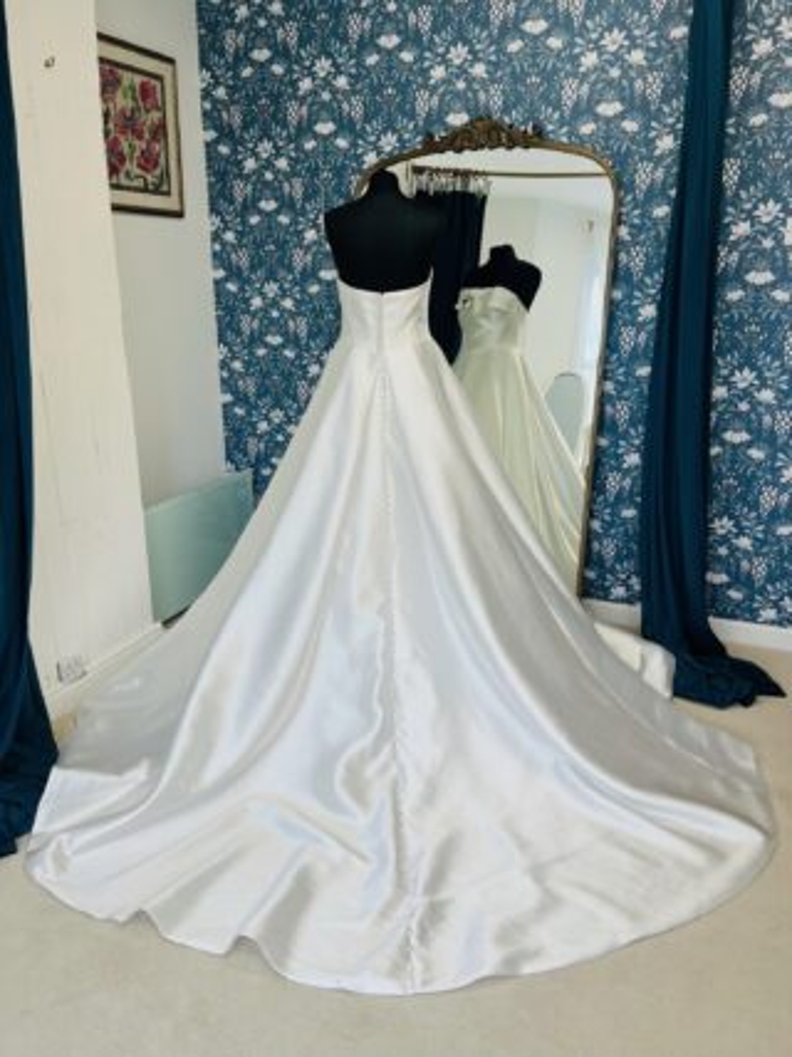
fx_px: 794
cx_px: 396
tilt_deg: -17.7
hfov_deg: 53.0
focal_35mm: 26
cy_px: 528
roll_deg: +0.8
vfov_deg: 67.3
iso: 40
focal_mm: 5.1
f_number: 1.6
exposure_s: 1/180
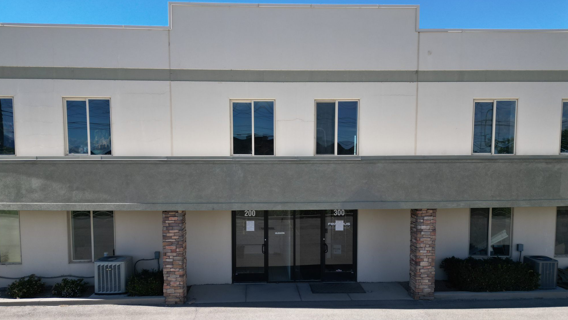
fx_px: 407
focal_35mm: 27
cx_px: 277
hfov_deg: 69.8
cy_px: 194
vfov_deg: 42.7
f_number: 1.7
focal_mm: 6.72
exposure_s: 1/1600
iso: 100
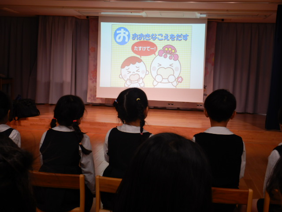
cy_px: 106
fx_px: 358
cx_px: 141
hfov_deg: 42.9
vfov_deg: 32.9
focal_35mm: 44
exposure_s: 1/30
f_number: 4.3
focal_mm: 7.8
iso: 125
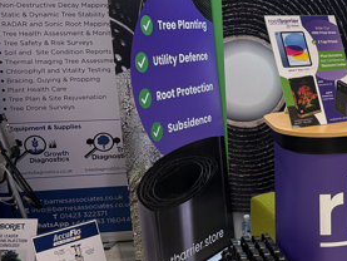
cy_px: 117
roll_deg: -0.1
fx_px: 602
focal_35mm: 60
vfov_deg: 24.4
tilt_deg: -10.1
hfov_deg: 29.1
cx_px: 382
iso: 160
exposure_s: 1/120
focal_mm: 5.96
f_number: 1.6
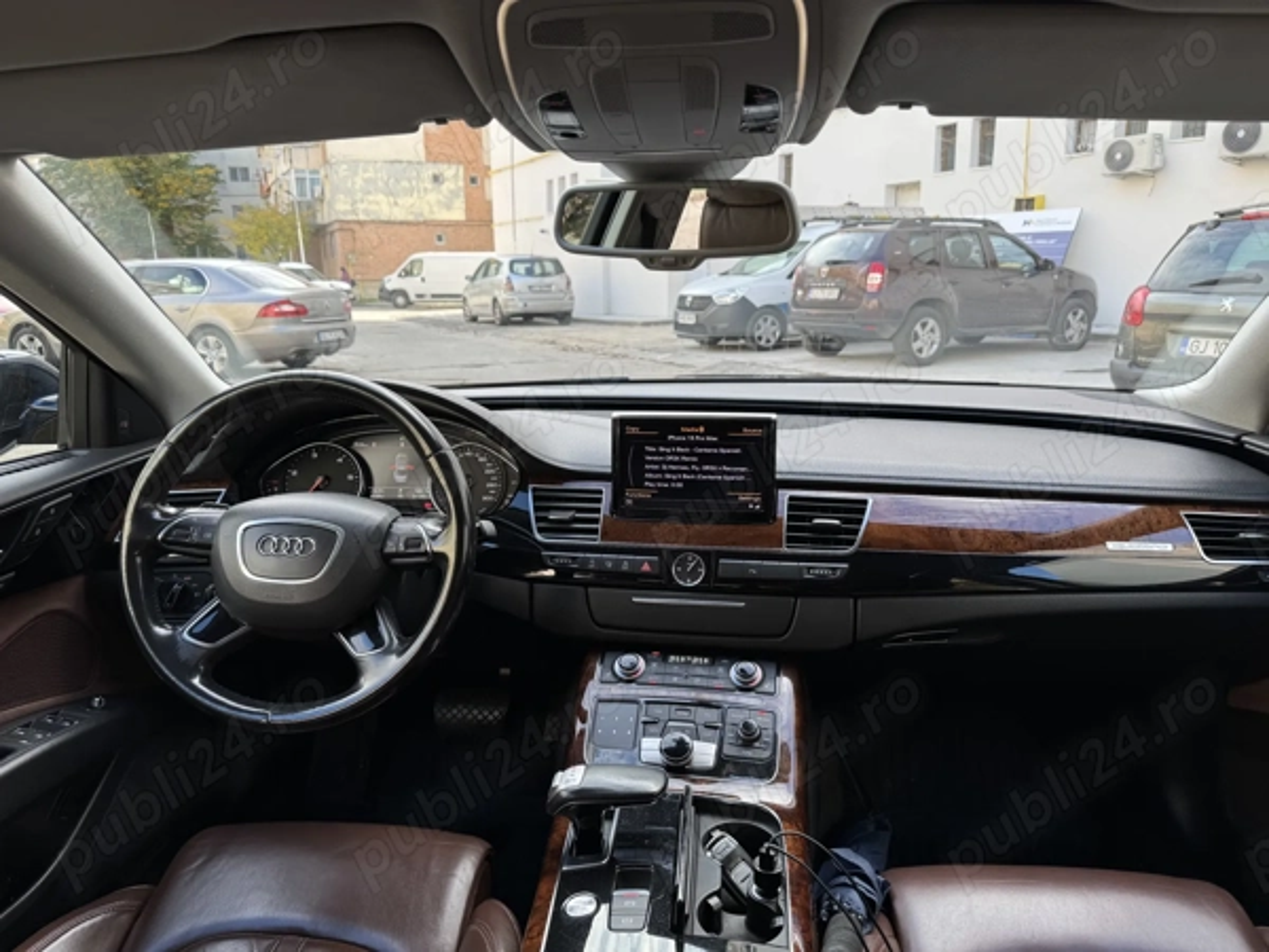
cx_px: 634
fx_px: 880
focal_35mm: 24
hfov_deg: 71.6
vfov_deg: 56.8
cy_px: 476
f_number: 1.78
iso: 80
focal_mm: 6.76
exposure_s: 1/304
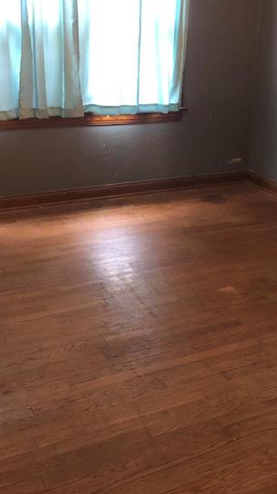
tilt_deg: -14.2
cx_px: 160
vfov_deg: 46.6
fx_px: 562
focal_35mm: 43
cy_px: 165
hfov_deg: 27.6
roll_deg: -0.9
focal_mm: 3.99
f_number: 1.8
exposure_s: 1/5
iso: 100
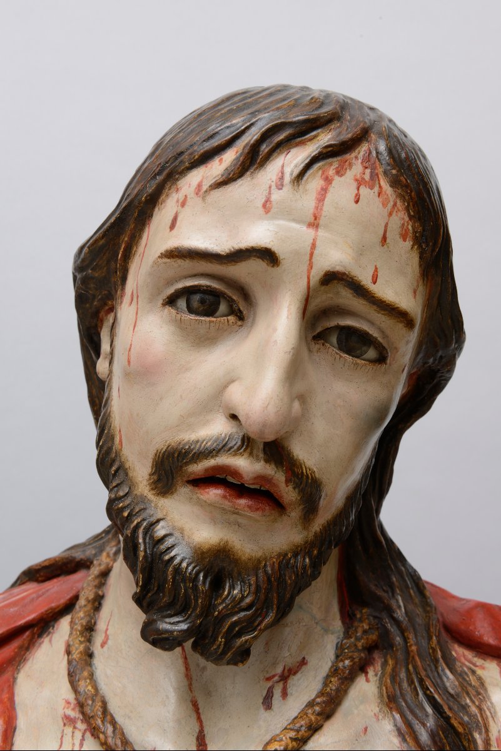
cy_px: 376
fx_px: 938
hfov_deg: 29.9
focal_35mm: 45
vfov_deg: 43.6
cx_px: 250
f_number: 14
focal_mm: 45
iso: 100
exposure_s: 1/100
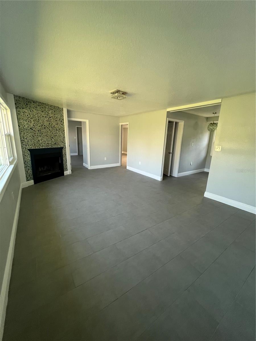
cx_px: 128
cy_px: 170
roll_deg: -2.0
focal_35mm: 13
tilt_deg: -13.2
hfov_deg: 89.9
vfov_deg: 106.2
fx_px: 128
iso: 200
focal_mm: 1.57
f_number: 1.8
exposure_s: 1/99
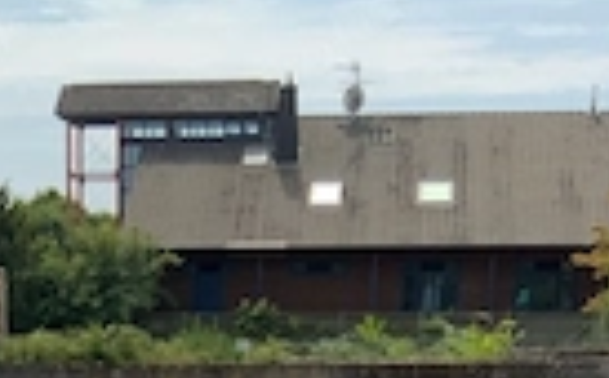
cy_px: 769
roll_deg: -1.3
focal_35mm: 90
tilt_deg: -17.5
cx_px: 111
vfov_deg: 12.6
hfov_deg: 22.7
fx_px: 1491
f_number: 1.8
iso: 20
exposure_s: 1/1730
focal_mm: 3
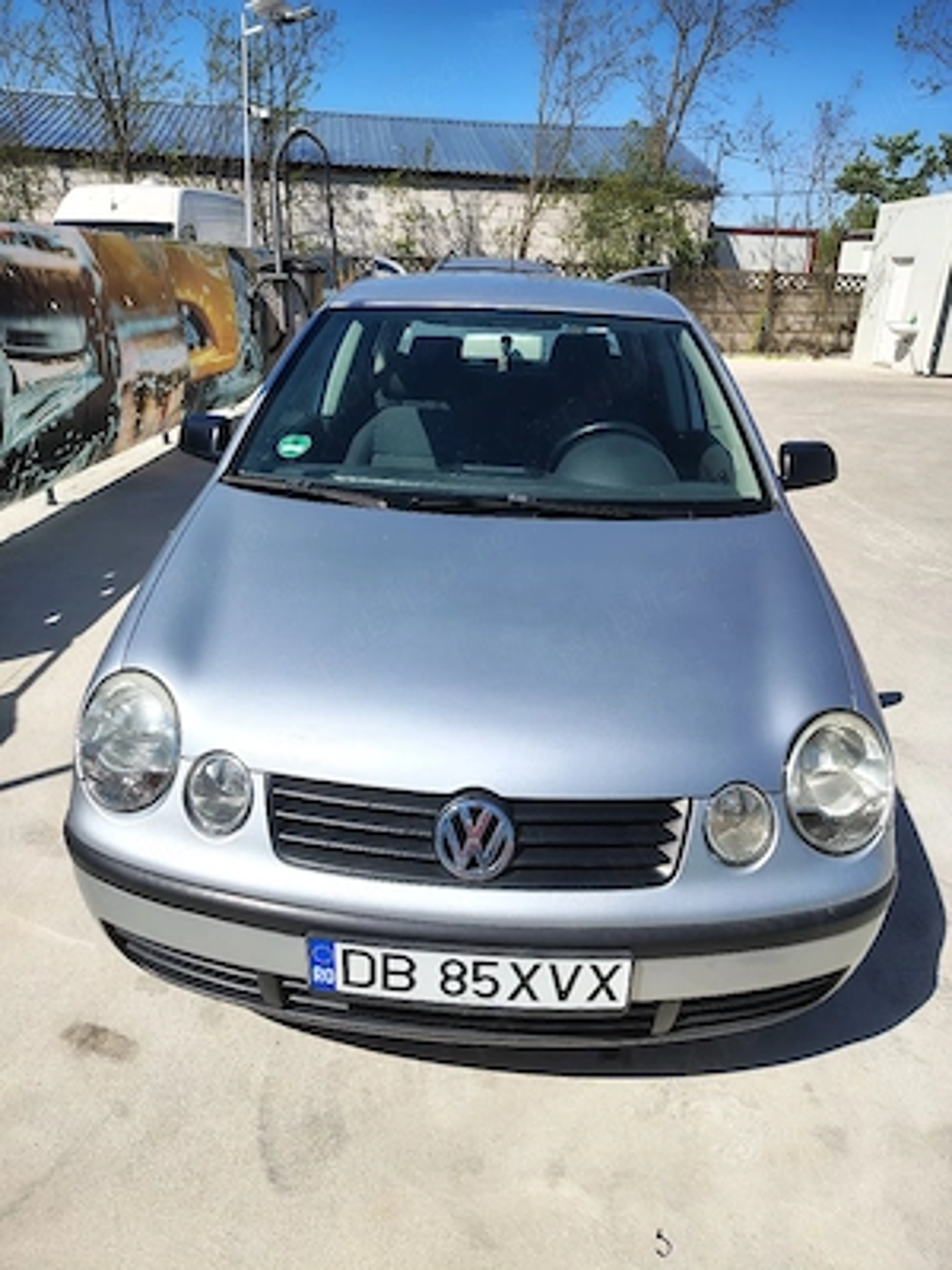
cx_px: 476
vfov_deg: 71.6
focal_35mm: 24
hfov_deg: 56.8
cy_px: 635
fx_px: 880
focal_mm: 5.56
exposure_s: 1/2500
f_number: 1.8
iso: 100
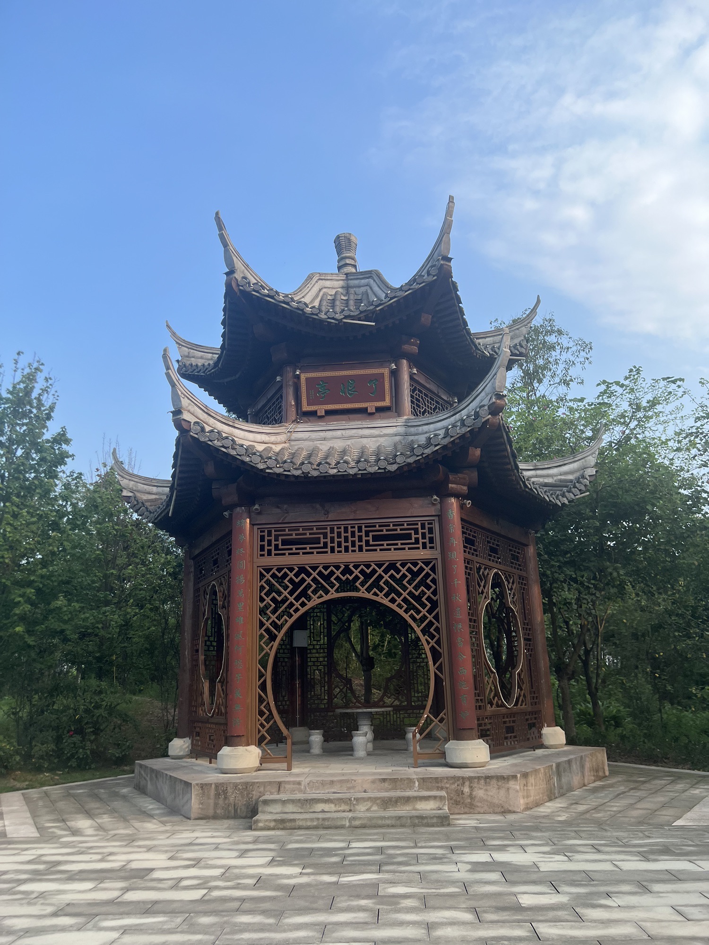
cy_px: 472
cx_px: 354
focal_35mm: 26
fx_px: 710
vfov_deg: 67.3
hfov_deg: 53.1
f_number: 1.5
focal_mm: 5.7
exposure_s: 1/1344
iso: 50
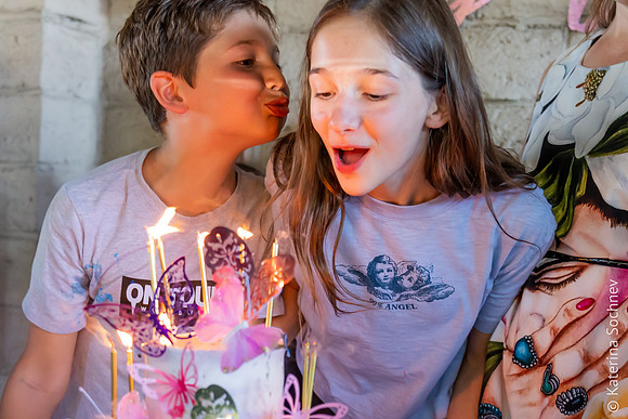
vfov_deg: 23.5
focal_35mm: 57
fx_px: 991
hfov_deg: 35.1
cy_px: 332
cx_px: 336
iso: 2500
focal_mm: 35
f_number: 2.8
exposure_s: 1/250
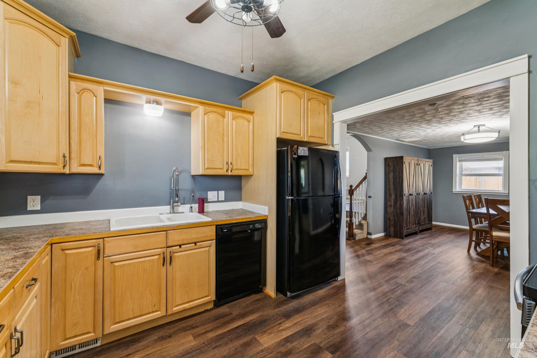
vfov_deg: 76.2
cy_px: 179
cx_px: 268
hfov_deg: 99.3
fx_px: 228
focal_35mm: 15
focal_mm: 15.3
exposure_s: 1/6
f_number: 13
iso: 400
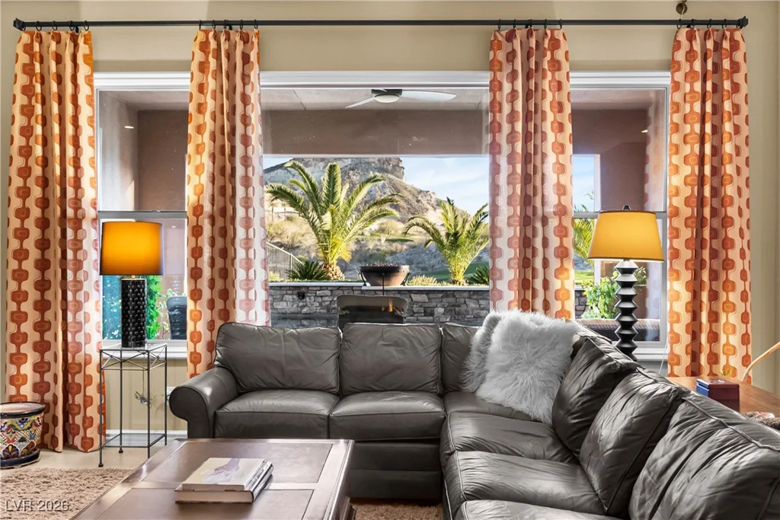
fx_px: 672
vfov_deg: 42.3
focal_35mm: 31
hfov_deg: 60.3
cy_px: 260
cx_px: 390
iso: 400
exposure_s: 1/1.25
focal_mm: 21
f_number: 8
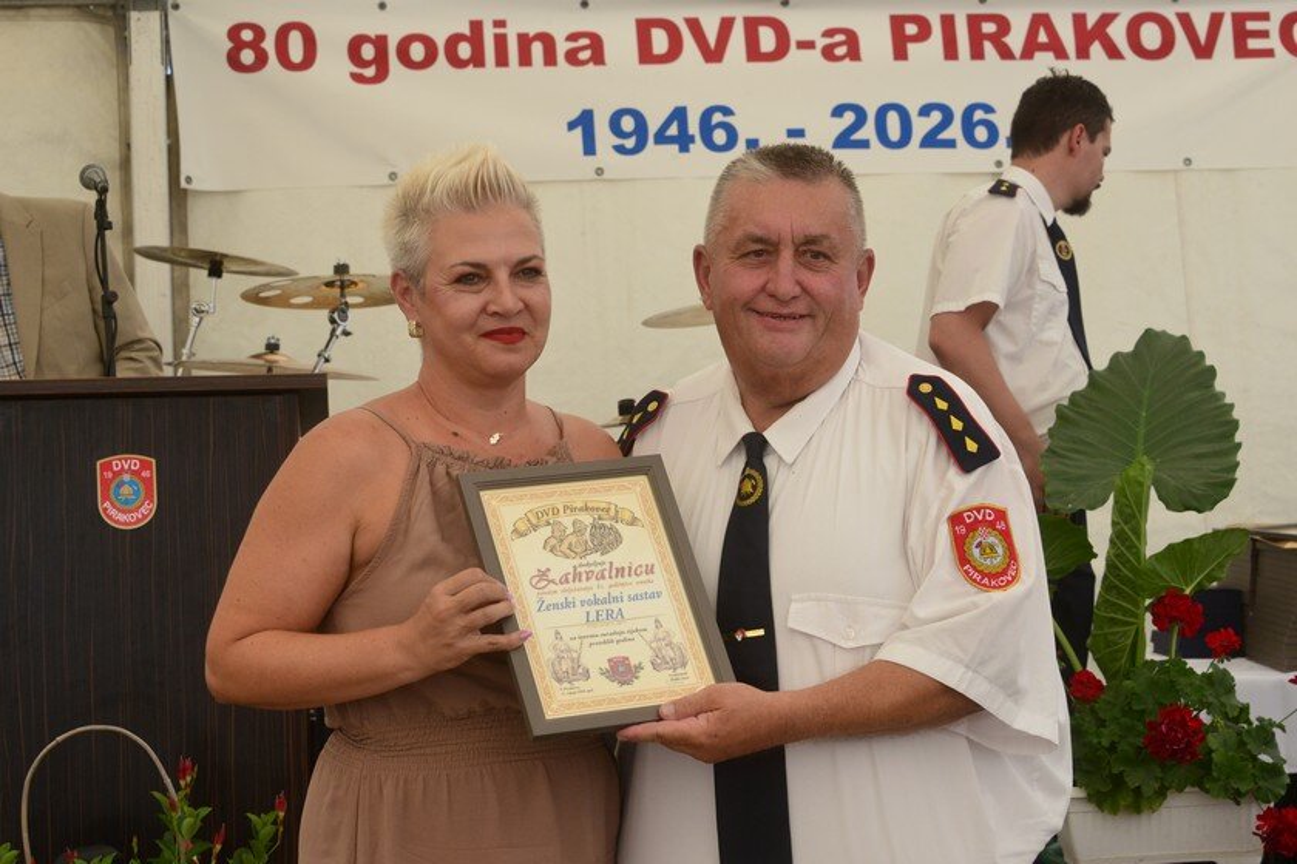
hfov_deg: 24.8
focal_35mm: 82
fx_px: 2954
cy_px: 432
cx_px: 648
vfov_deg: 16.7
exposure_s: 1/500
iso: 2000
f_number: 11
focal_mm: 82
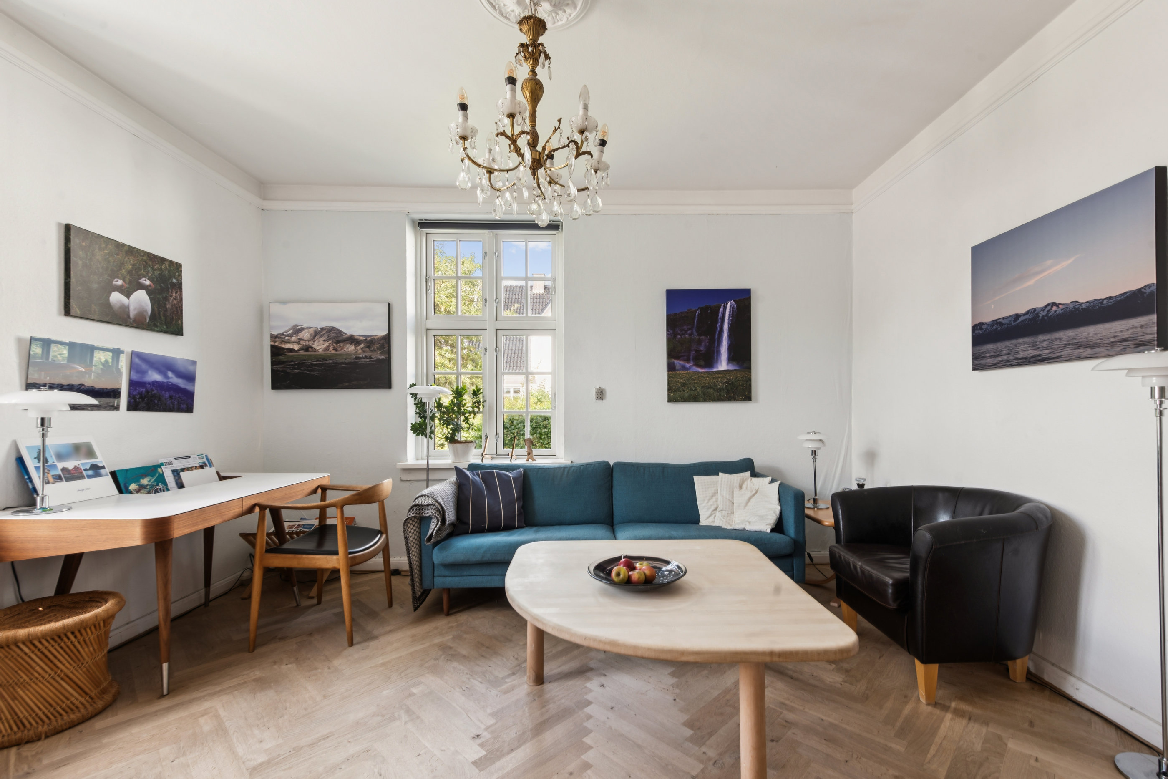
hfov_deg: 100.3
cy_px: 409
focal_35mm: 15
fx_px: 487
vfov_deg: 77.3
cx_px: 609
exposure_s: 1/10
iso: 200
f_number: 10
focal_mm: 14
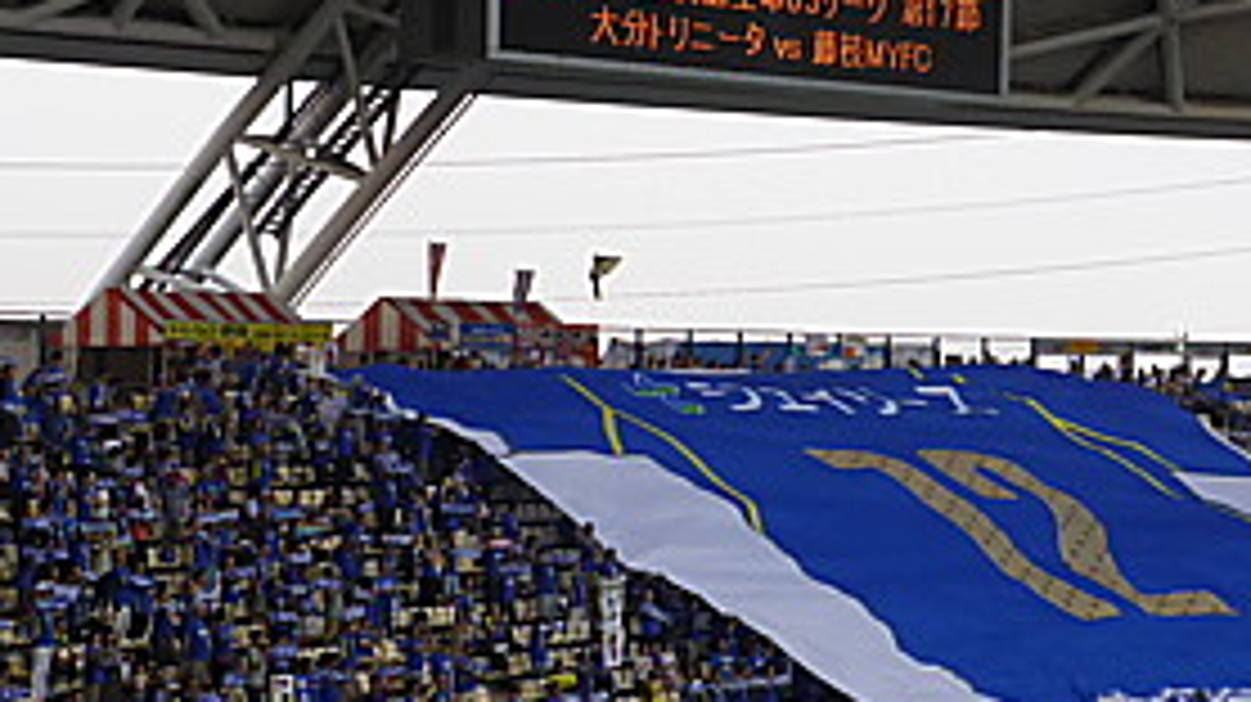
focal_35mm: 141
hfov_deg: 15.2
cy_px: 423
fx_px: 4674
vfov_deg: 8.6
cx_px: 927
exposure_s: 1/160
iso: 400
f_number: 5
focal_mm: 13.3
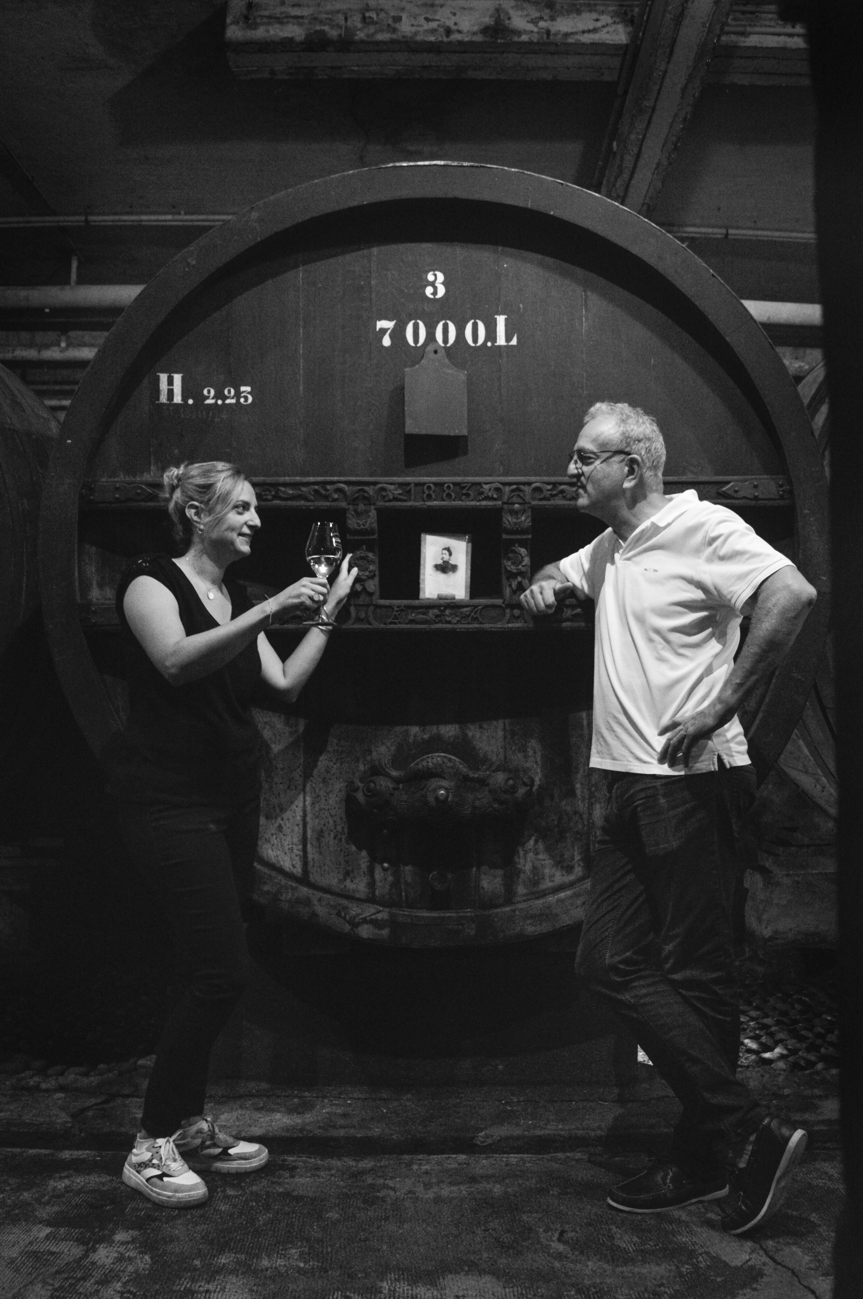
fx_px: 973
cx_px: 432
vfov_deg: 67.4
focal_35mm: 27
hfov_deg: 47.8
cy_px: 650
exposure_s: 1/80
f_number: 3.5
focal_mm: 18
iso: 3200
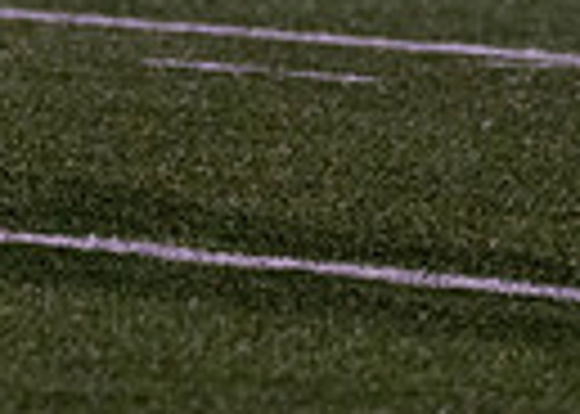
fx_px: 21913
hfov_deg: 1.5
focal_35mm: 1331
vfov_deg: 1.1
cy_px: -588
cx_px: -341
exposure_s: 1/1000
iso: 2500
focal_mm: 200
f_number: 2.8
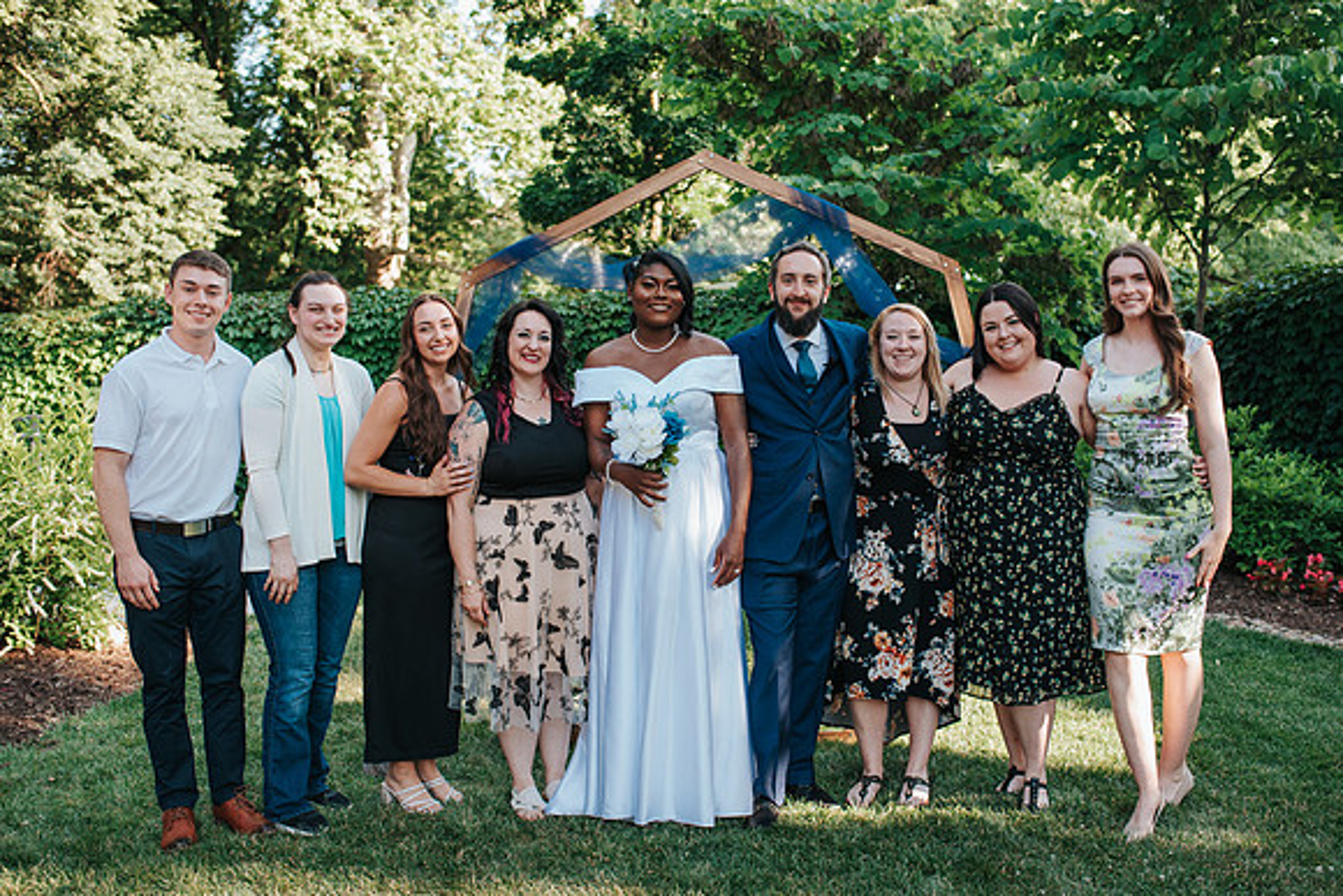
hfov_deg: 50.1
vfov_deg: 34.6
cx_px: 680
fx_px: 1438
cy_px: 448
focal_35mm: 39
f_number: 3.2
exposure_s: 1/500
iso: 360
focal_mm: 35
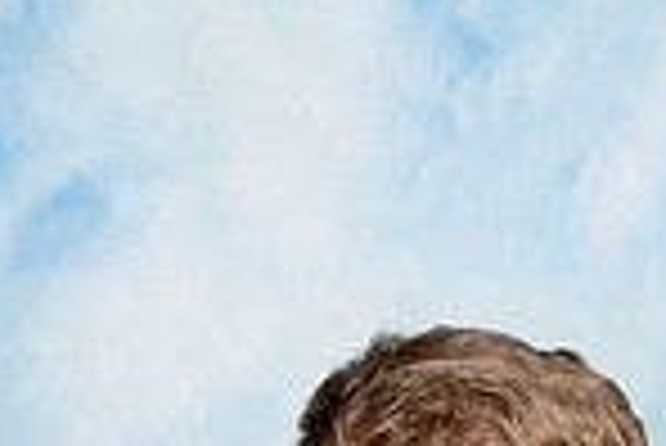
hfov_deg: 8.0
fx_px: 4778
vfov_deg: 5.2
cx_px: 490
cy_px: 883
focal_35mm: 258
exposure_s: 1/125
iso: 320
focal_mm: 85
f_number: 9
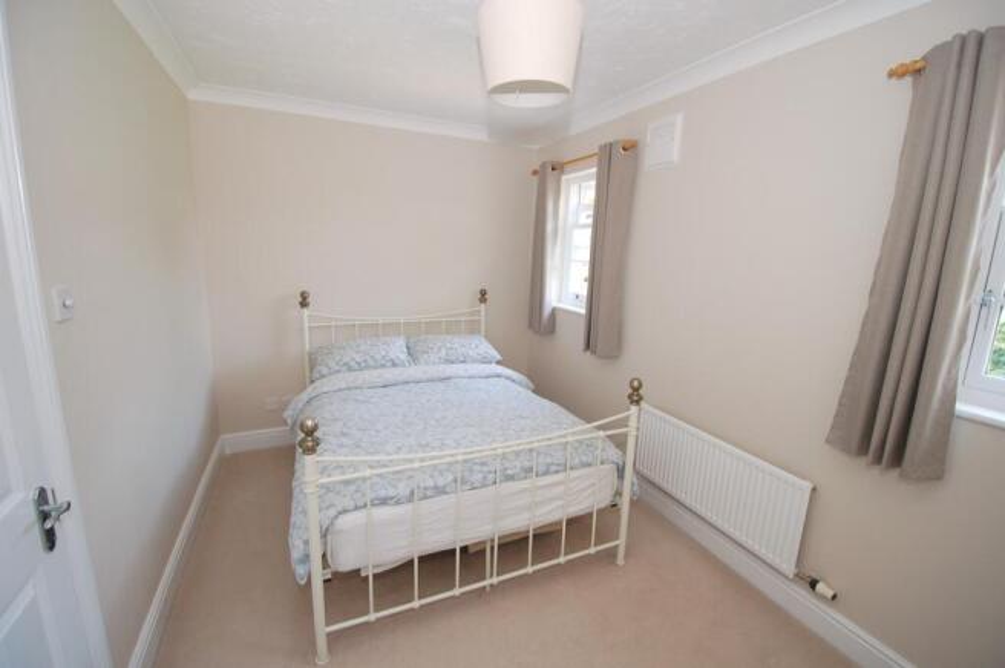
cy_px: 334
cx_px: 502
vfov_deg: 77.2
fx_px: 418
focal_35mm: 15
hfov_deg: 100.4
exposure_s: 1/60
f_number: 4
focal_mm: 10
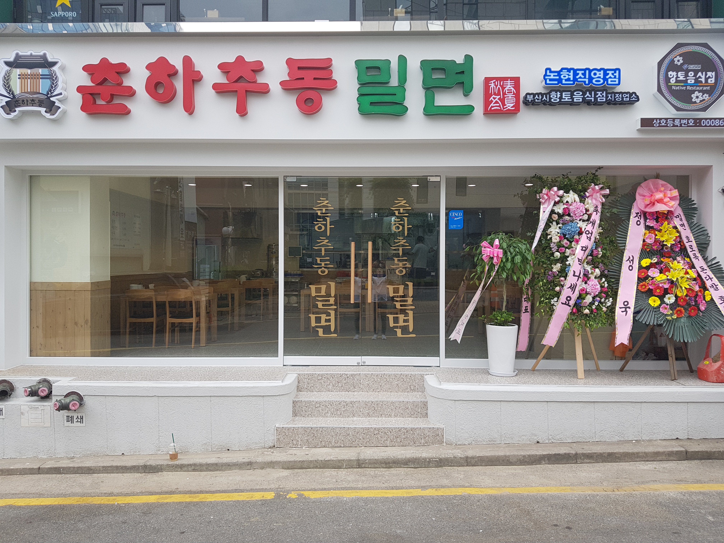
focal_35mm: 26
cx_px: 362
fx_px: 544
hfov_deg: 67.3
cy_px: 272
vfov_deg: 53.1
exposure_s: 1/624
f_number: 1.7
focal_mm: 4.2
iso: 40
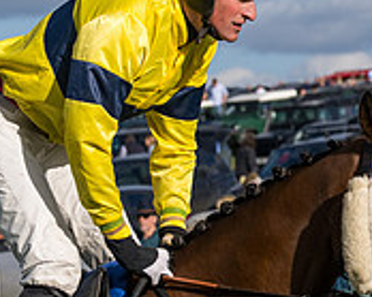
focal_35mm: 382
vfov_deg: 4.0
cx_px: 233
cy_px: 408
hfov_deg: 5.1
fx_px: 4203
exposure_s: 1/3200
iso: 400
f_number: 5
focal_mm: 70
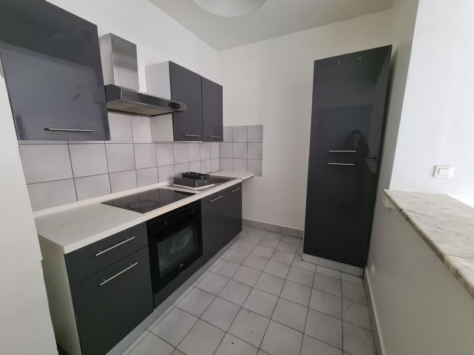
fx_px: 178
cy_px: 178
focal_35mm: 13
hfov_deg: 106.2
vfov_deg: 89.9
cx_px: 237
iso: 400
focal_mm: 2.2
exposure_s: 1/33
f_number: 2.2
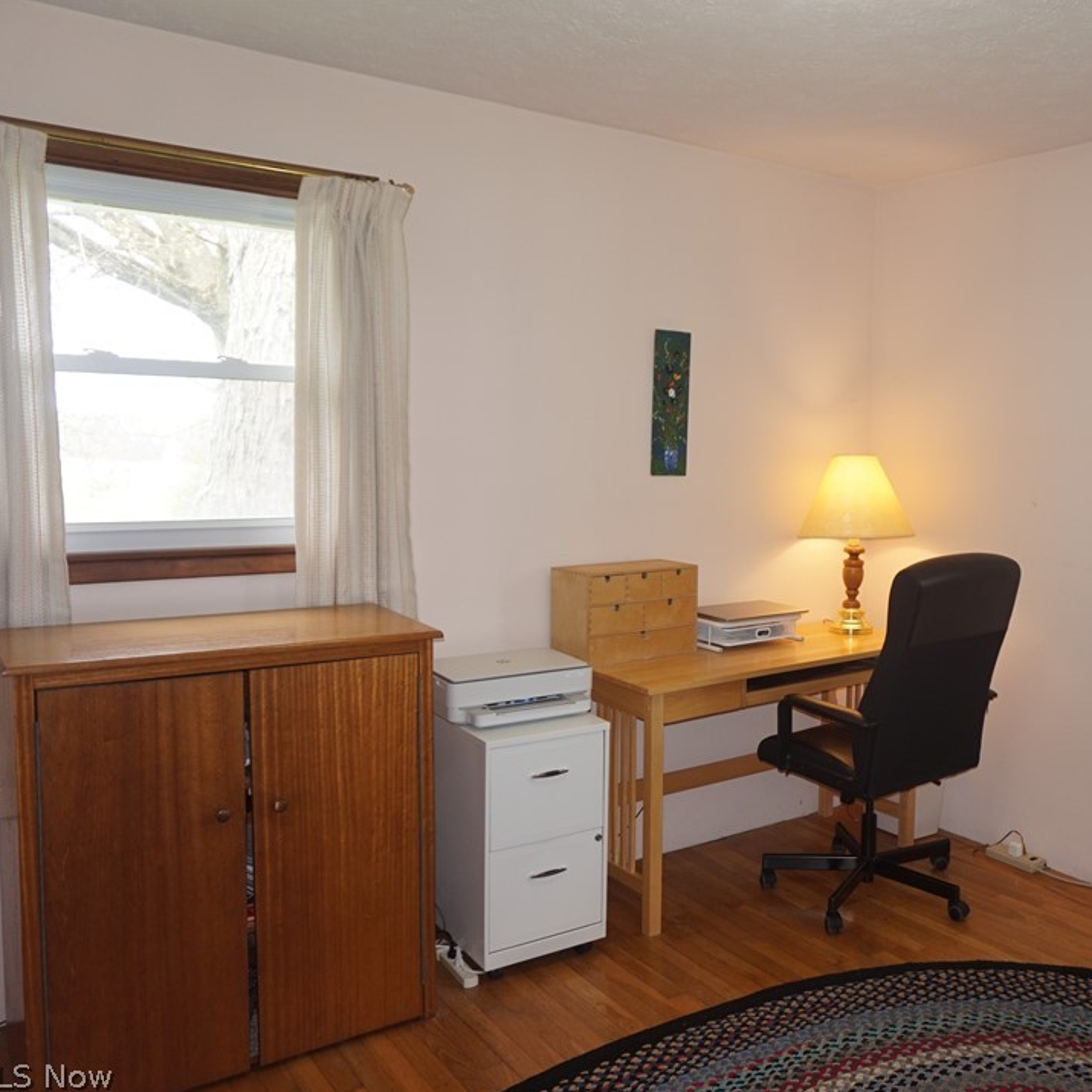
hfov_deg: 50.8
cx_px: 789
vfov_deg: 52.5
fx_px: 1106
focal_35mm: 31
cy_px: 549
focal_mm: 16
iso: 250
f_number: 4
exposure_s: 1/60
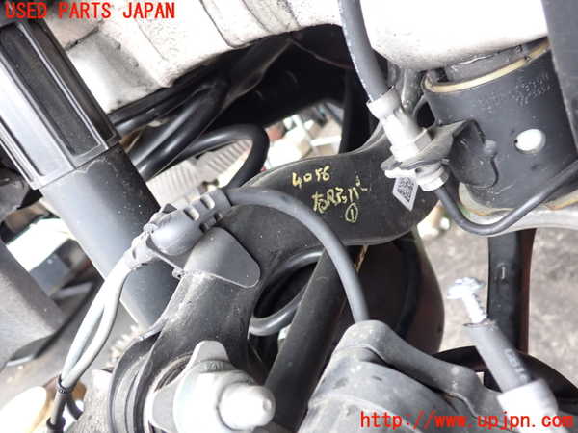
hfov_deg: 60.0
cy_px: 216
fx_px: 501
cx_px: 289
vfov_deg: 46.8
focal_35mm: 30
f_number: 2.3
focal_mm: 5.4
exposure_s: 1/30
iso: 250
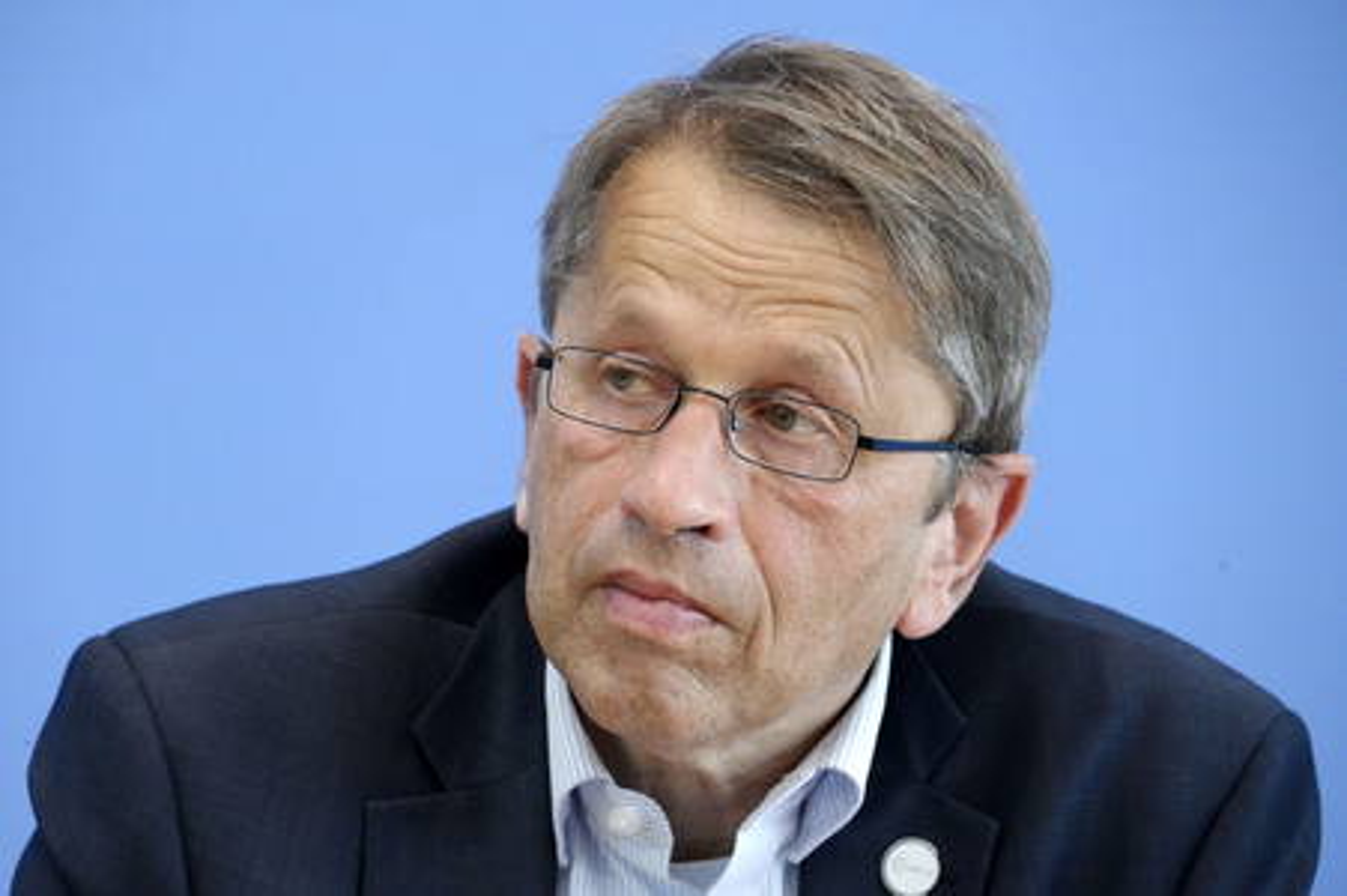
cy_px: 448
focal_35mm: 210
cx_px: 674
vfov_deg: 6.5
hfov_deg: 9.8
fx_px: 7852
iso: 2500
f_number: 5.6
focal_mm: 210
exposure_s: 1/800
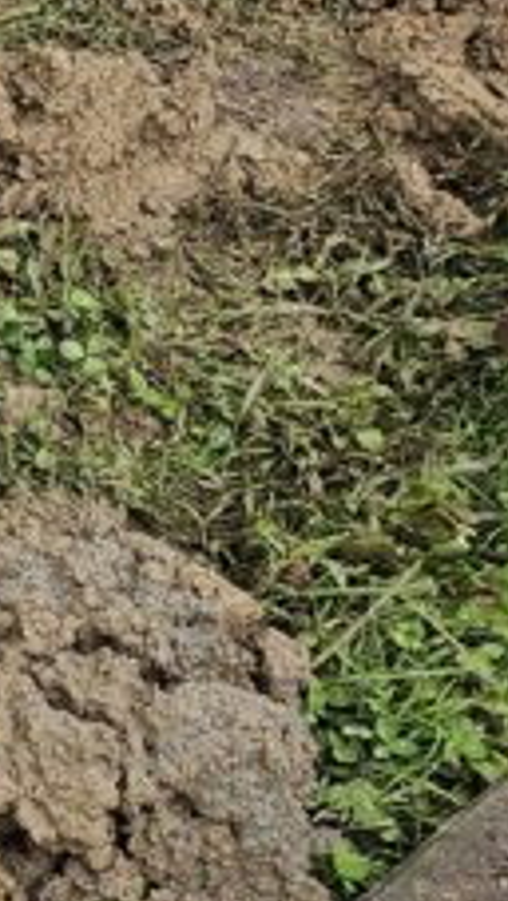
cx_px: -949
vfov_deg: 17.9
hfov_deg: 8.7
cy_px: 107
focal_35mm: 118
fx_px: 2820
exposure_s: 1/196
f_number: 1.8
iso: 50
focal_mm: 5
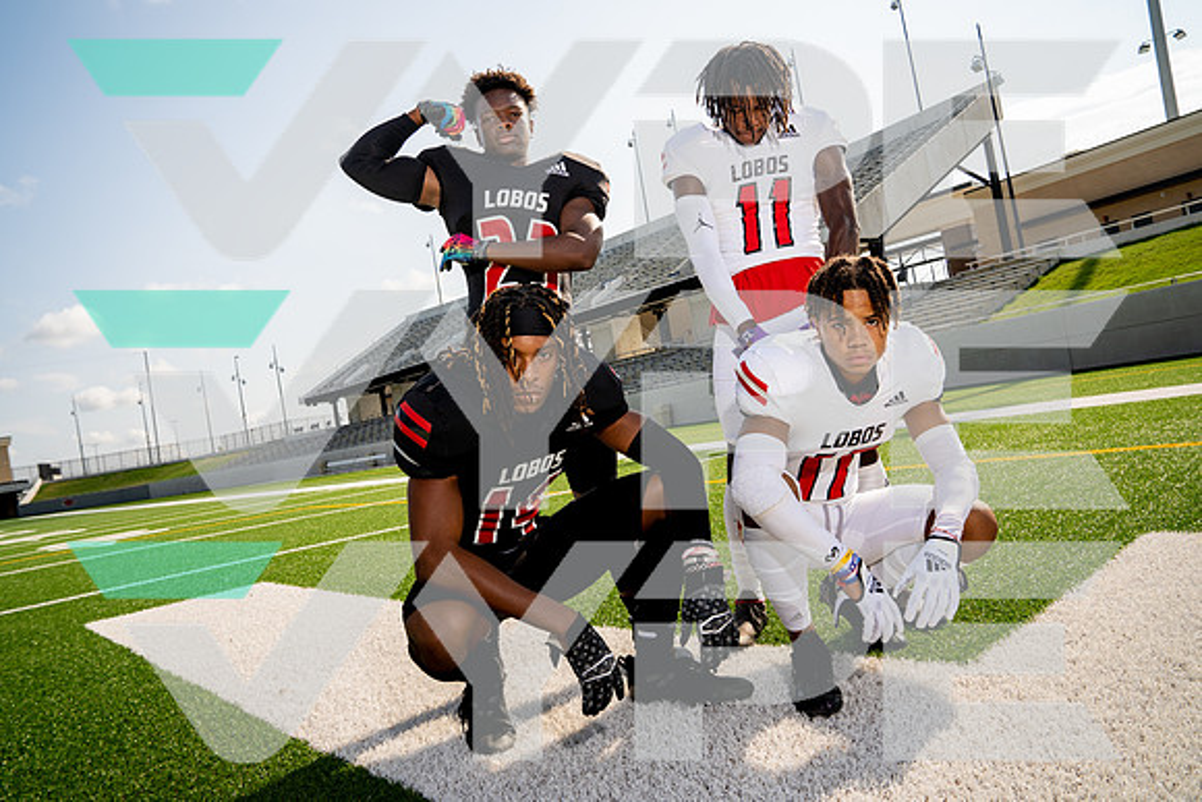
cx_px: 601
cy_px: 401
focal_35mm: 24
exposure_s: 1/250
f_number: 7.1
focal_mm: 24
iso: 100
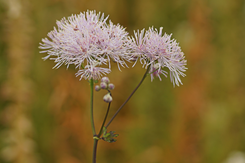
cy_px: 85
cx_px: 116
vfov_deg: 8.1
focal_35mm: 170
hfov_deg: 12.1
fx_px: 1157
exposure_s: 1/200
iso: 100
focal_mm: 100
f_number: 2.8
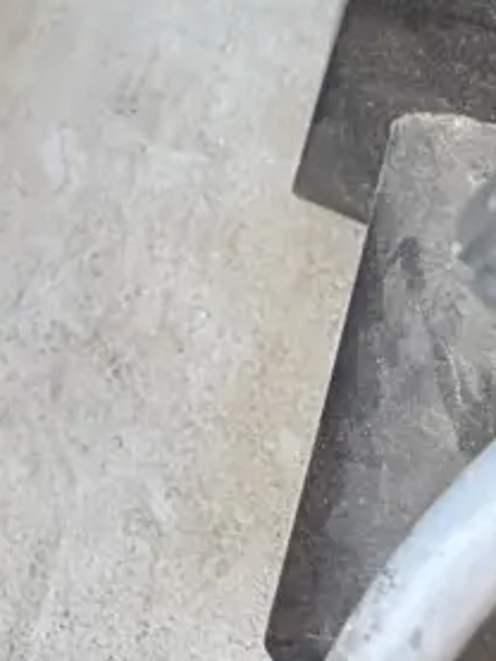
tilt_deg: -55.4
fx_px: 3436
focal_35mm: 180
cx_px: -825
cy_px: -1553
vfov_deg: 8.5
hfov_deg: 7.5
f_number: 1.6
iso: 250
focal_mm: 5.96
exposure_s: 1/60
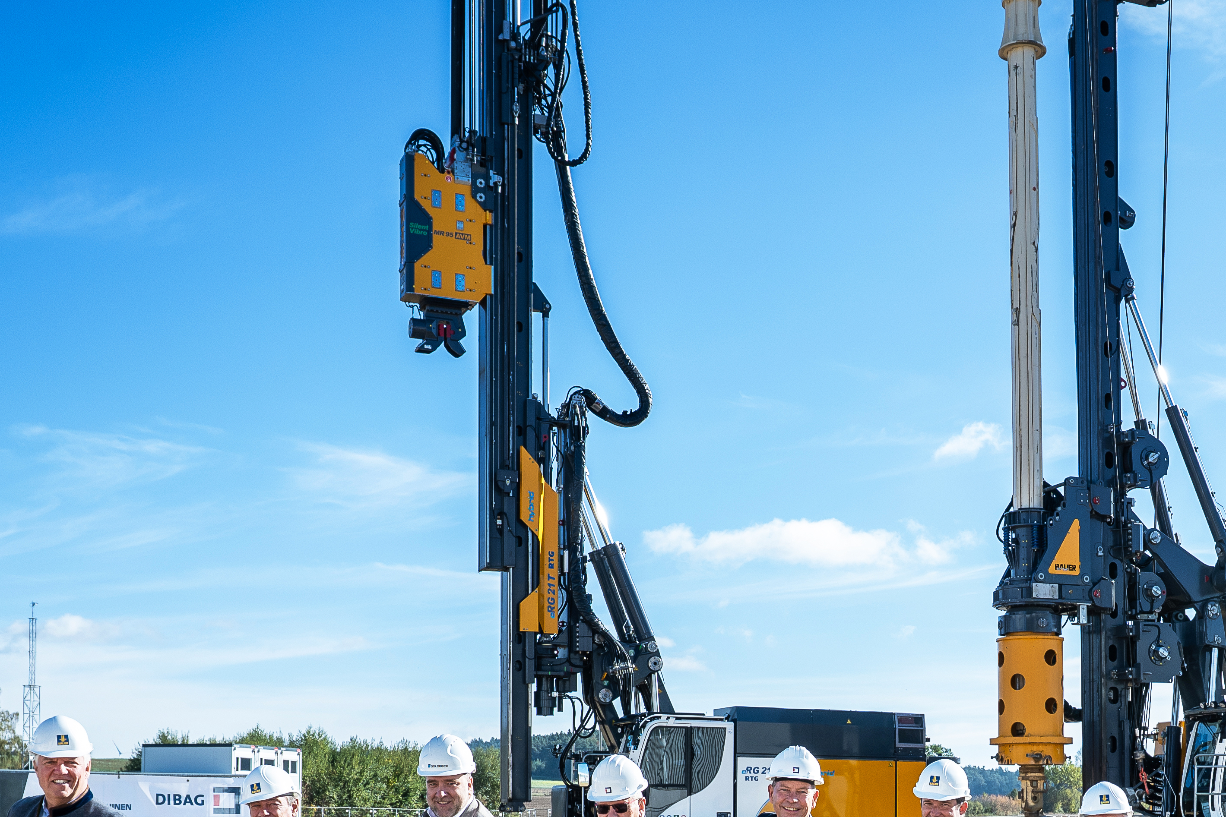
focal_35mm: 49
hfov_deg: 39.4
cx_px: 896
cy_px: 786
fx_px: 1669
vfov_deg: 26.3
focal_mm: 23
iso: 200
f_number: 5.6
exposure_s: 1/640
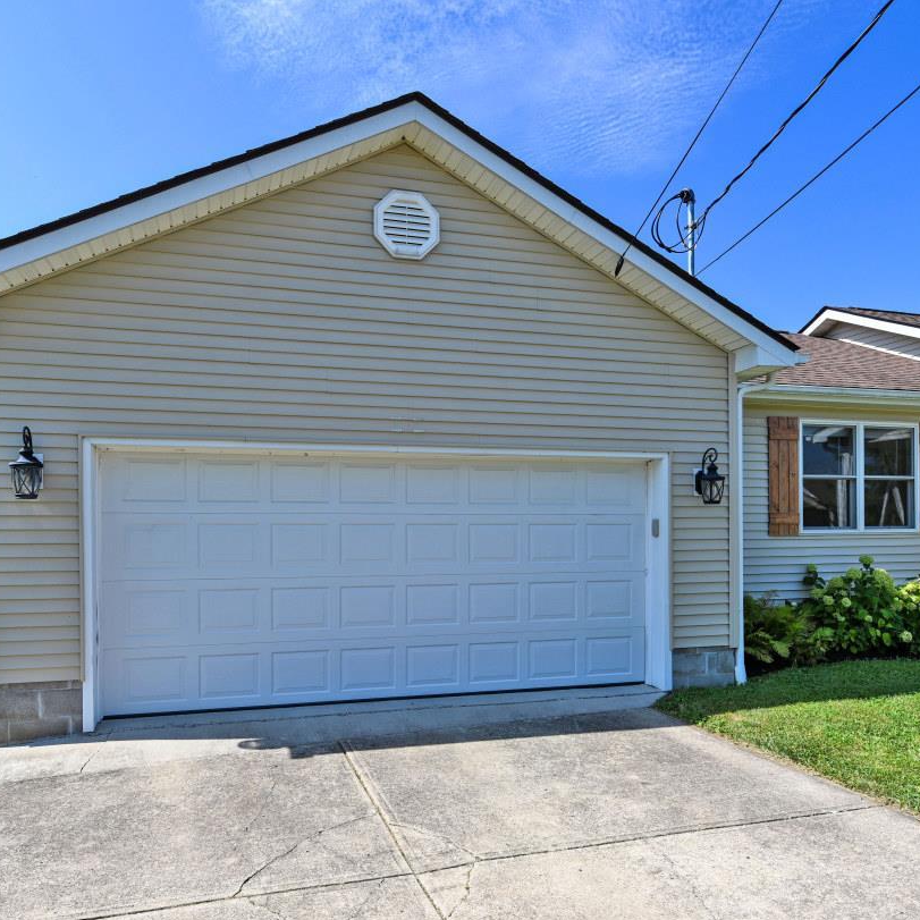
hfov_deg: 69.4
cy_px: 530
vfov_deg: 69.2
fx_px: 662
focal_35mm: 22
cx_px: 404
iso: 100
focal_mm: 14
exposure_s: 1/400
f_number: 7.1
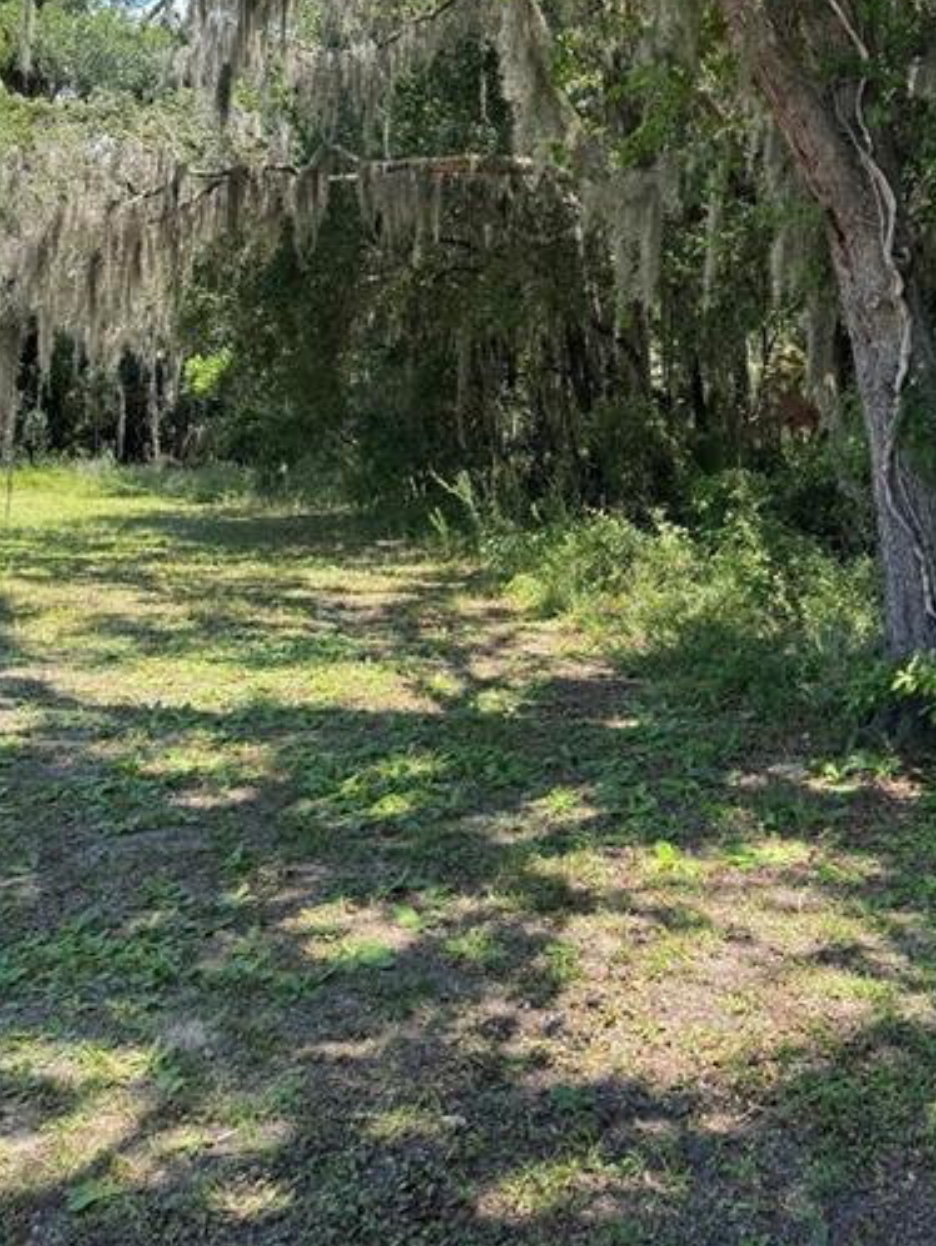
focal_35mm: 37
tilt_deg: +6.7
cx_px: 661
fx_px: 1333
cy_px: 288
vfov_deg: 47.9
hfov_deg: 38.0
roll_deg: +0.0
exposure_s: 1/693
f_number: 1.78
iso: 80
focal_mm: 6.76
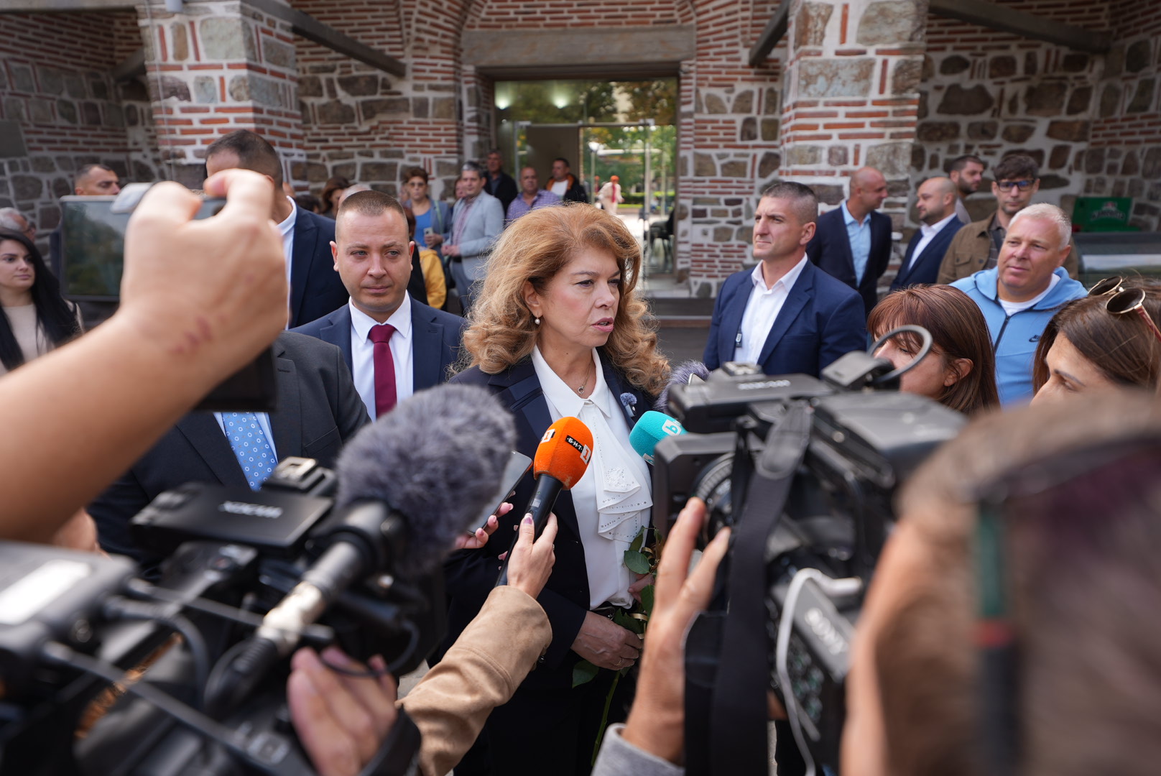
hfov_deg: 73.7
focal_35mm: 24
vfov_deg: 53.2
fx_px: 775
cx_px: 580
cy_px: 388
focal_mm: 24
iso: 100
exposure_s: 1/320
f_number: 2.8
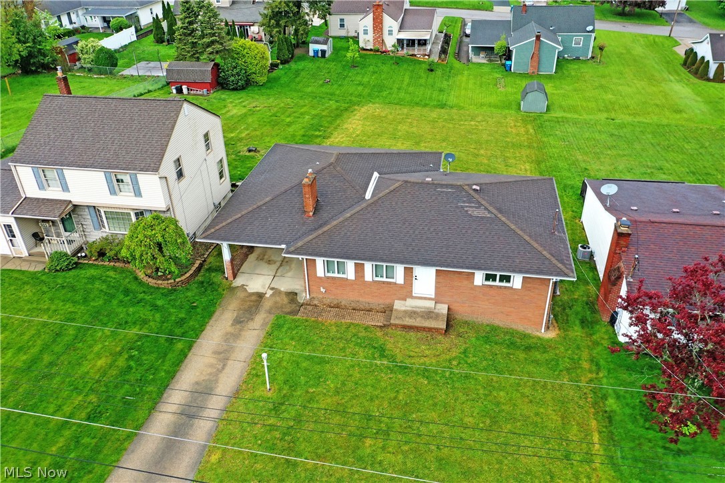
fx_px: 564
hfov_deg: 65.5
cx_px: 362
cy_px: 242
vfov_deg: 46.4
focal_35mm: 28
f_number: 4.5
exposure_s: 1/160
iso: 100
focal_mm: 10.26
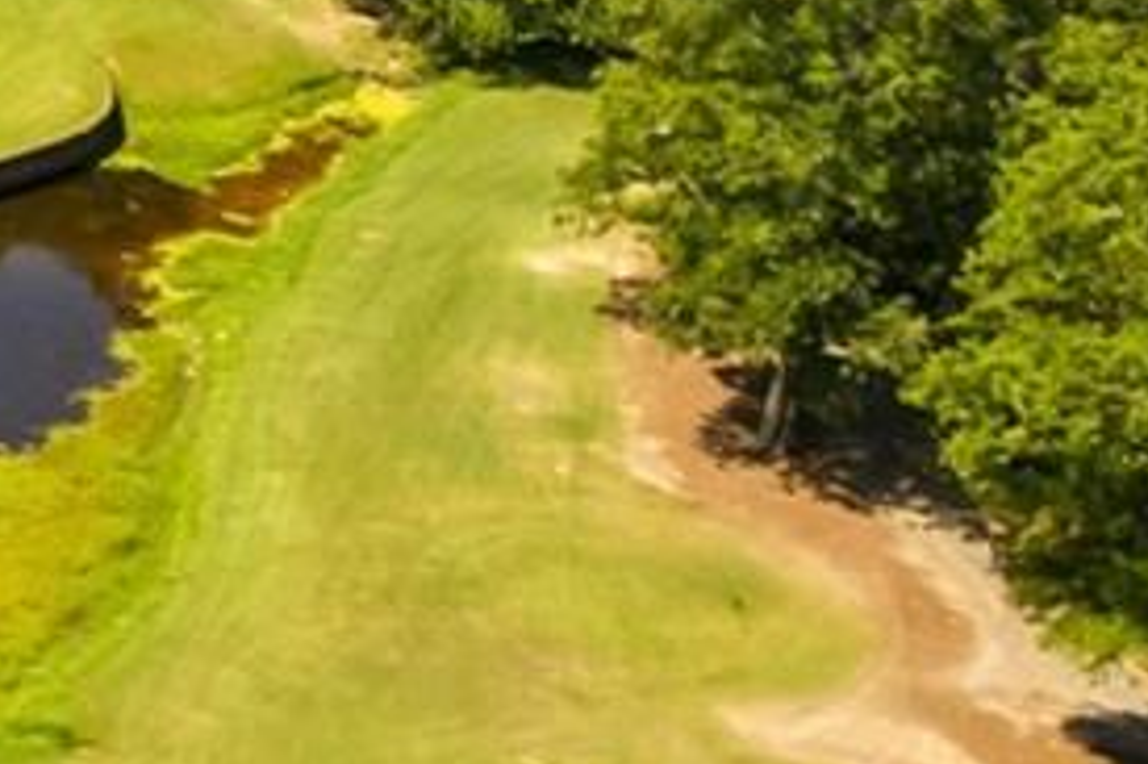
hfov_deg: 8.9
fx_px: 5226
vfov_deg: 8.2
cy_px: -290
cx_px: -2818
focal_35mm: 164
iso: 120
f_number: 2.8
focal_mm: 8.38
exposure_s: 1/1000
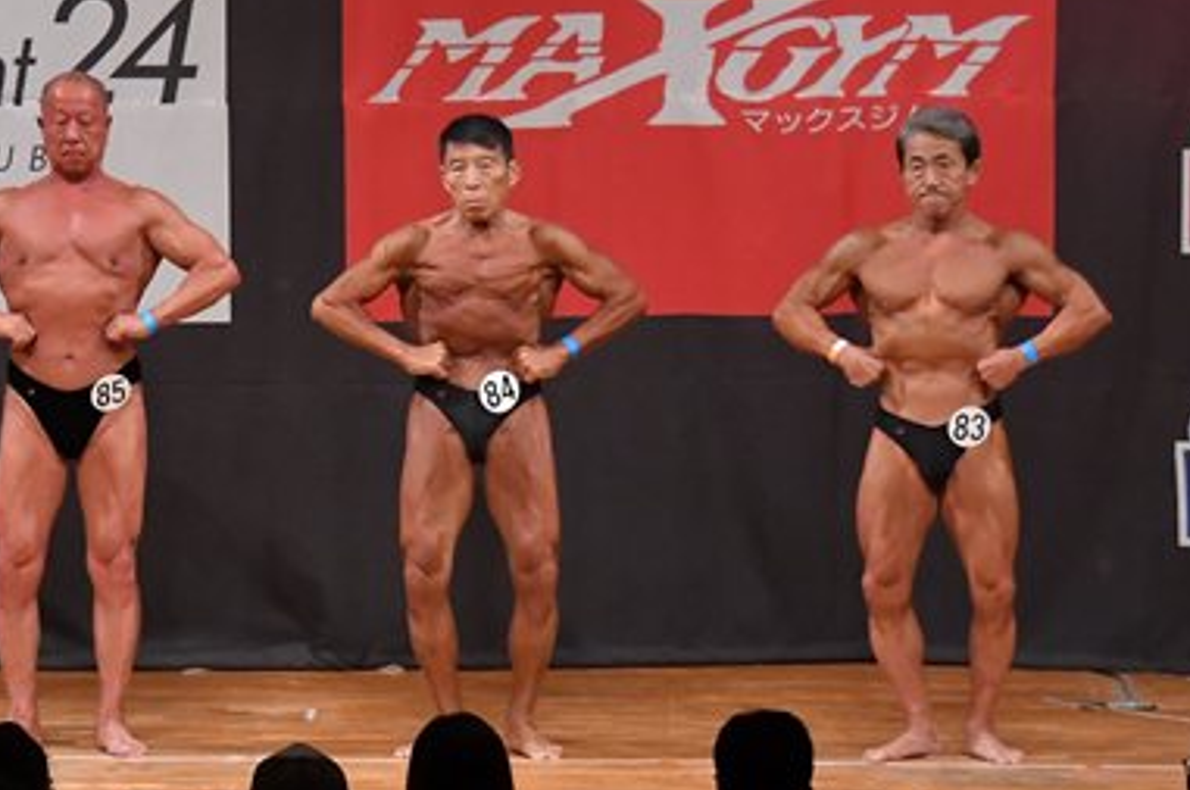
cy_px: 365
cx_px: 123
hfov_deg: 7.3
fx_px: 9277
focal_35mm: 281
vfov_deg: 4.9
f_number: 5.6
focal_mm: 92
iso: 5600
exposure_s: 1/400
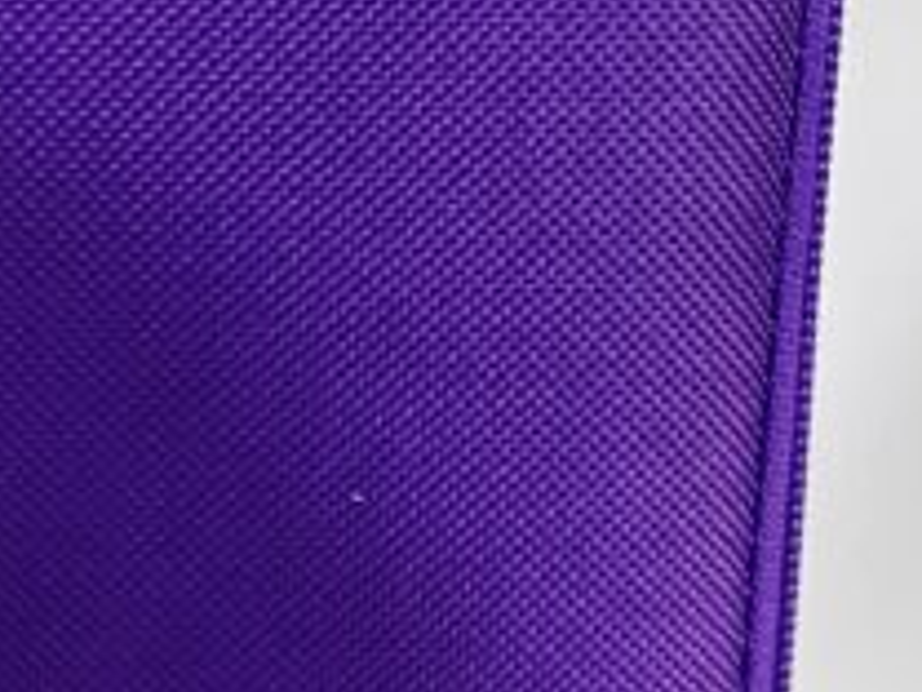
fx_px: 1998
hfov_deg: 25.9
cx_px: 346
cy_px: 222
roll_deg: -0.1
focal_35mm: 75
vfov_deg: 19.6
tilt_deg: -42.8
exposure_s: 1/60
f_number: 1.5
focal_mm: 5.7
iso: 320
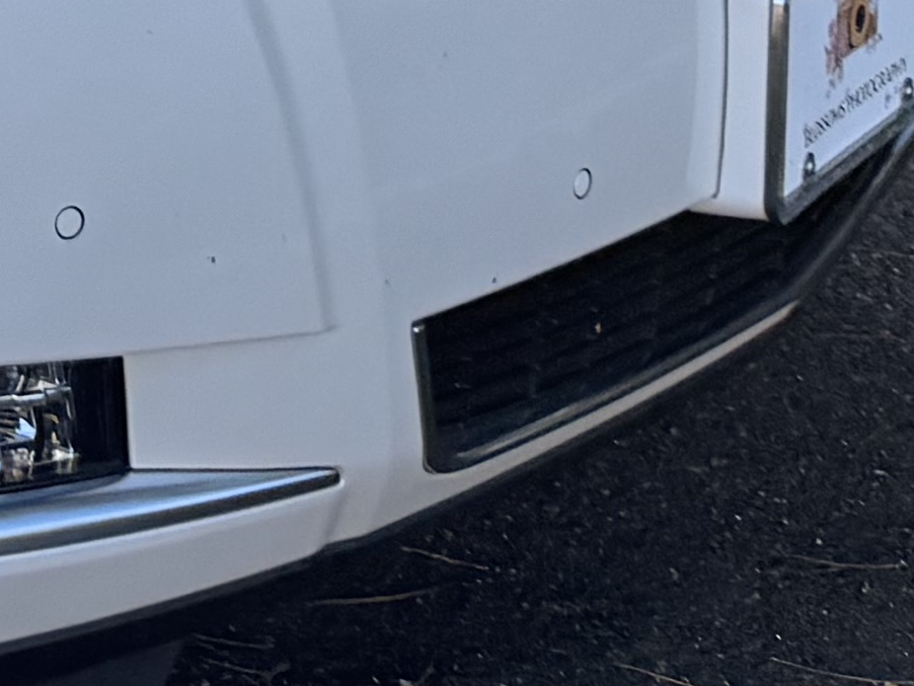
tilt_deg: -2.3
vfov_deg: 8.8
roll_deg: +1.6
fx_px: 3909
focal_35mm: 148
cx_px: -680
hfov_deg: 12.3
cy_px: -1112
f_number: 1.78
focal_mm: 6.76
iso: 100
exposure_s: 1/2907
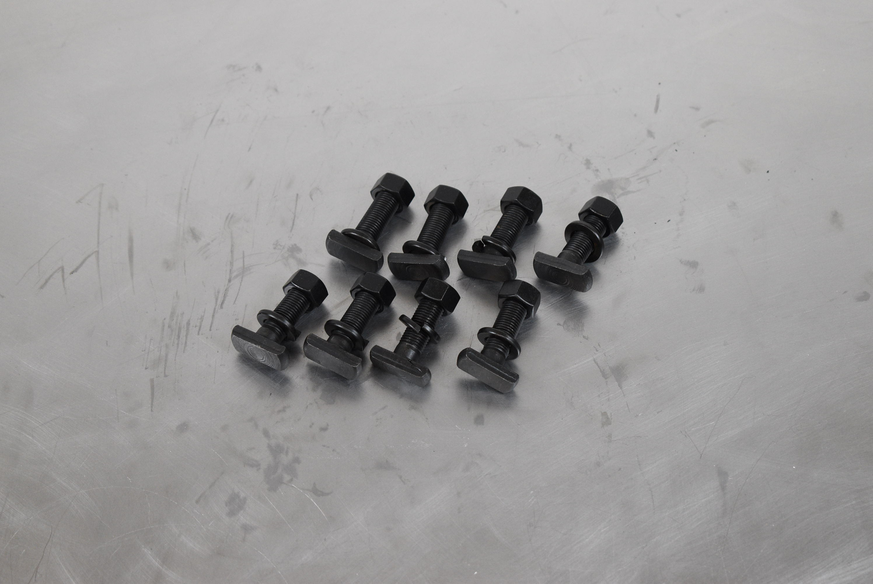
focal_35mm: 82
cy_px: 292
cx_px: 436
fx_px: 2002
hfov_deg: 24.6
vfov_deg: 16.6
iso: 1250
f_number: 5.6
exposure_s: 1/125
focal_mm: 55
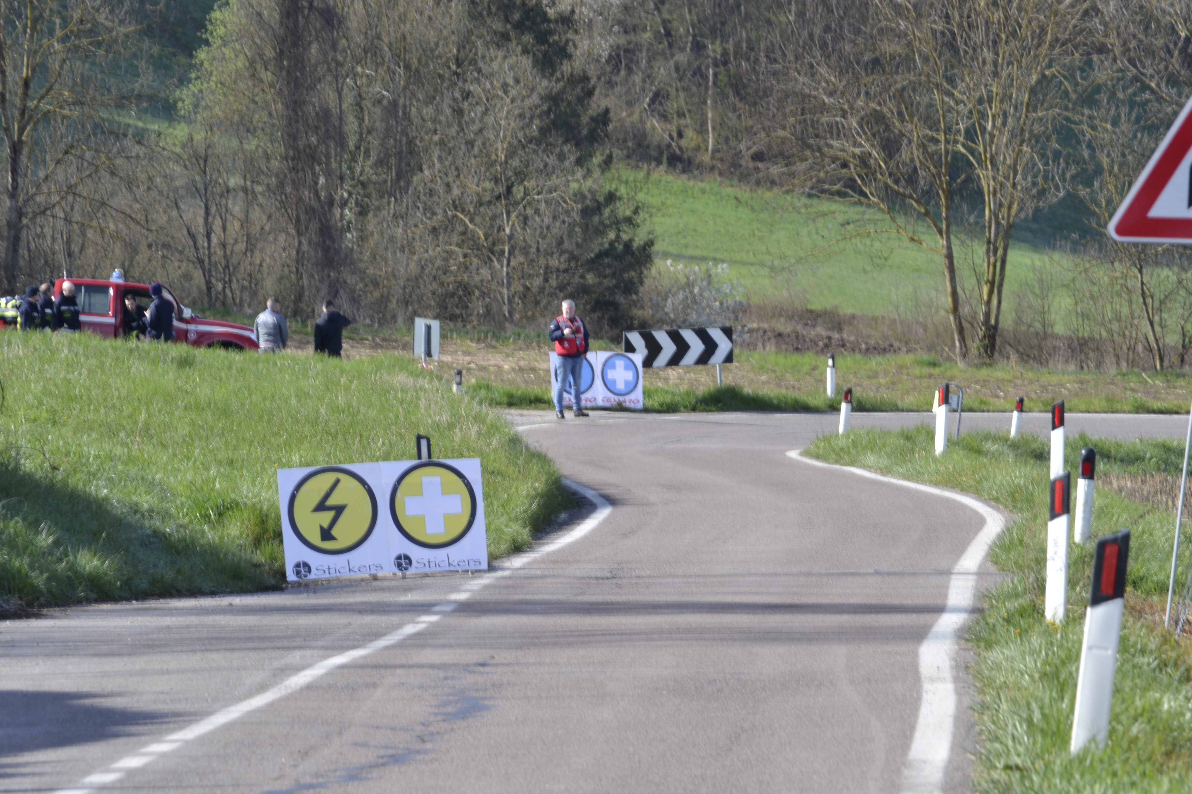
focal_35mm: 450
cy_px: 397
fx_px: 14899
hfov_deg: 4.6
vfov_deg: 3.1
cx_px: 596
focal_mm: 300
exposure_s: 1/30
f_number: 16
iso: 100
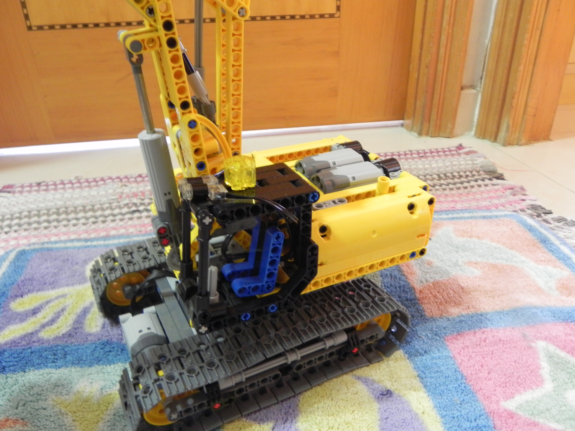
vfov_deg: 48.2
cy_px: 216
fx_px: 482
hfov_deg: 61.7
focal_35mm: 29
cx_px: 288
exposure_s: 1/4.1
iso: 400
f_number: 2.8
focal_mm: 5.2
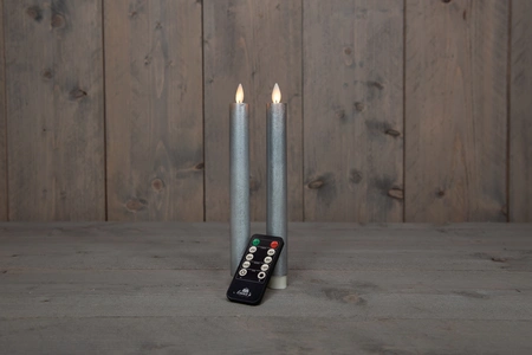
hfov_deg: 48.5
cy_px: 178
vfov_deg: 33.4
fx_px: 591
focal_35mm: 40
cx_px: 266
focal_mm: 40
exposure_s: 1/30
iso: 320
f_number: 7.1
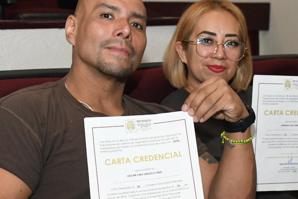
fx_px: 662
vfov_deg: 17.0
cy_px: 135
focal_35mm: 80
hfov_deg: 25.3
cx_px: 174
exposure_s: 1/125
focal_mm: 32
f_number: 6.3
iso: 3200
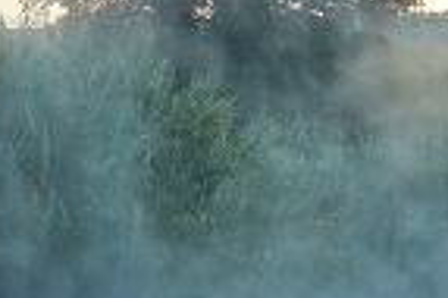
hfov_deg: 10.2
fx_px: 2511
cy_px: 235
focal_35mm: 202
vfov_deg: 6.8
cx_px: 201
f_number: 3.5
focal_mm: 17.55
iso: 100
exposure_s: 1/250
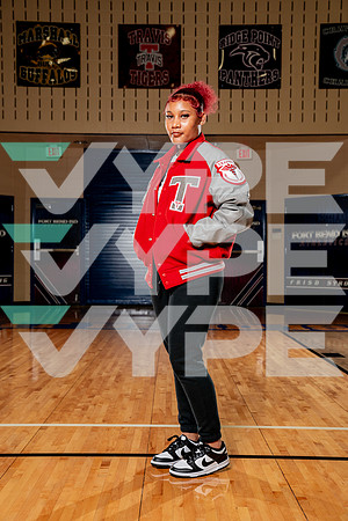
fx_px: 681
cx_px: 174
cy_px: 260
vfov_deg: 41.9
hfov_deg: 28.6
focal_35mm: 47
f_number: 5.6
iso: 200
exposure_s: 1/250
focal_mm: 47
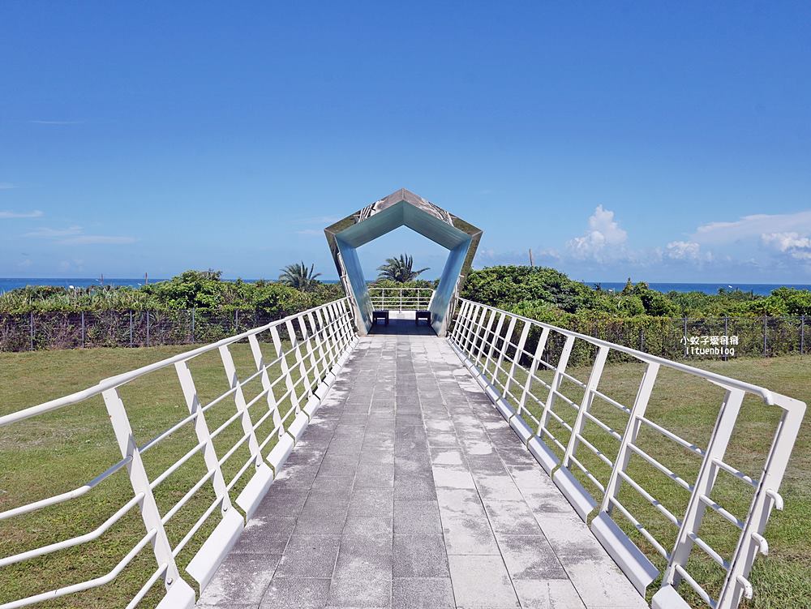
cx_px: 406
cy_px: 304
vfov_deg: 49.8
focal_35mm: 28
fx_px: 656
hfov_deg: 63.4
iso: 200
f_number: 5
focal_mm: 14
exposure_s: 1/2000
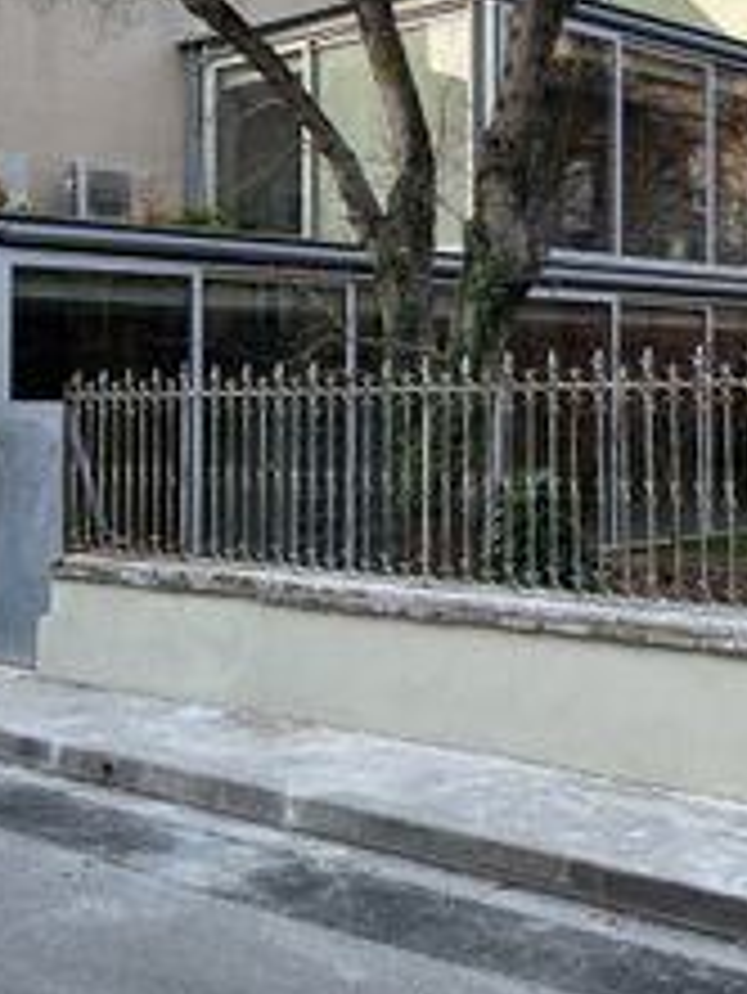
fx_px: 1294
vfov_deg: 41.2
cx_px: 614
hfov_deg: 31.3
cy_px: 295
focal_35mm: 45
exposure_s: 1/205
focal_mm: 5.1
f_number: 1.6
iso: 40
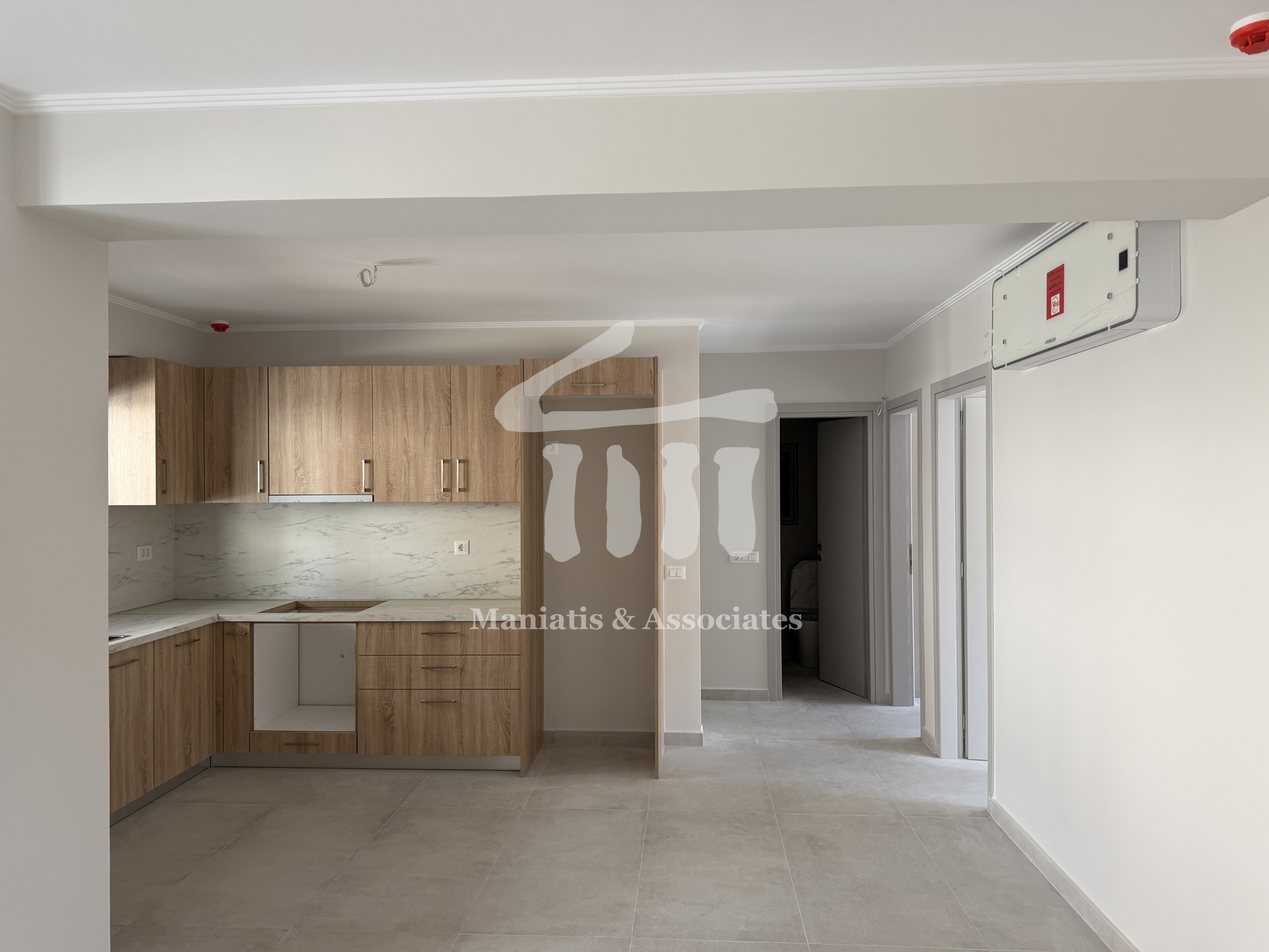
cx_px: 634
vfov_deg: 56.8
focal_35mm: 24
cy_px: 476
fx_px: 880
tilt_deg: +1.5
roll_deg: +1.0
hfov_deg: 71.6
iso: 100
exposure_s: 1/121
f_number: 1.78
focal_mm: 6.76
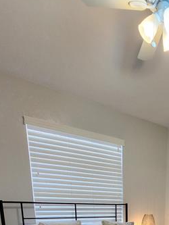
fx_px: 195
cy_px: 241
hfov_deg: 40.9
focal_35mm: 30
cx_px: 169
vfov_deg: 46.3
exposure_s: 1/60
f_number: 2.2
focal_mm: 1.74
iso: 200
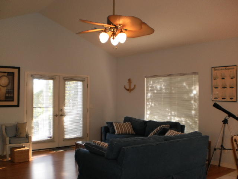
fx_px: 248
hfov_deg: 51.4
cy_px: 90
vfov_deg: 39.7
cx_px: 119
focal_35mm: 36
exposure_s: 1/30
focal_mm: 6.3
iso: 125
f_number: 3.1
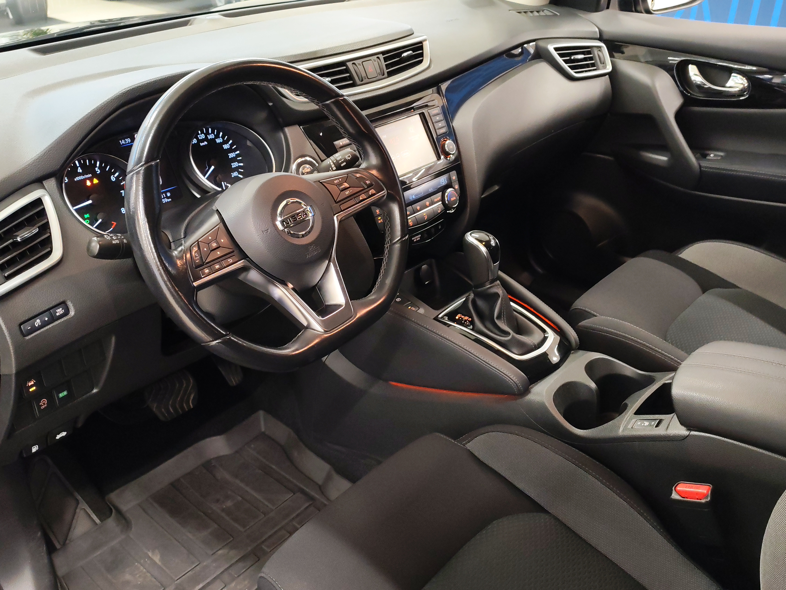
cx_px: 393
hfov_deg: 54.0
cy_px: 295
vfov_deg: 41.8
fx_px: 772
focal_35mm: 34
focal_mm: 6.12
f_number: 1.9
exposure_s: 1/50
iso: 1250
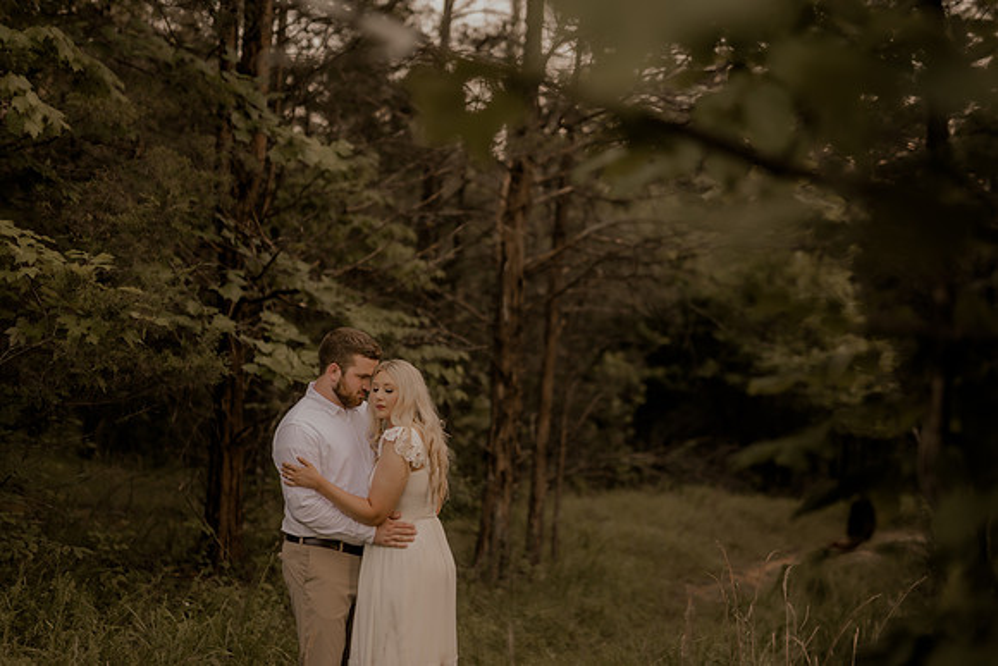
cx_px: 499
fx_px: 1541
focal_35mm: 56
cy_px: 333
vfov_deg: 24.4
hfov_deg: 35.9
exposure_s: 1/250
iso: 200
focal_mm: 50
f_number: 2.2
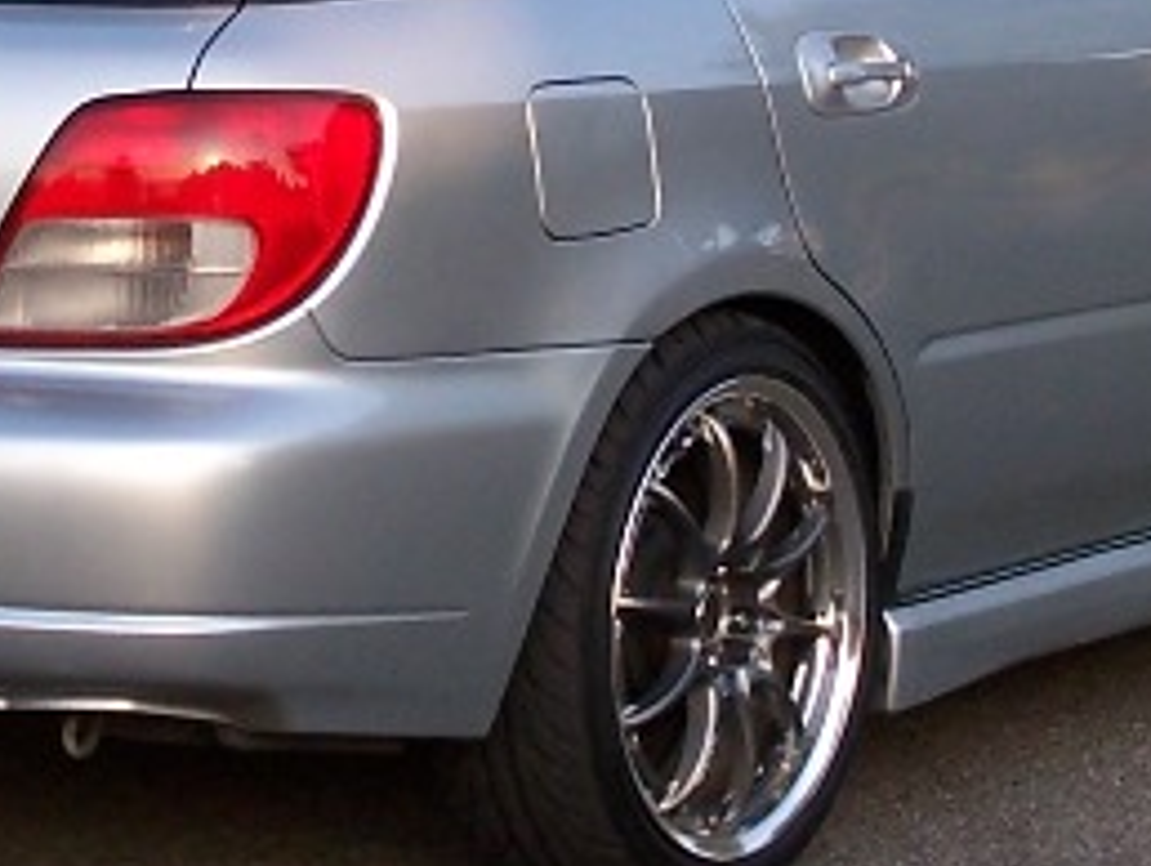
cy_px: 2
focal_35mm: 239
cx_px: 526
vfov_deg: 6.2
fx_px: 7954
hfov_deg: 8.3
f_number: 3.2
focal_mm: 11.1
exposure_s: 1/125
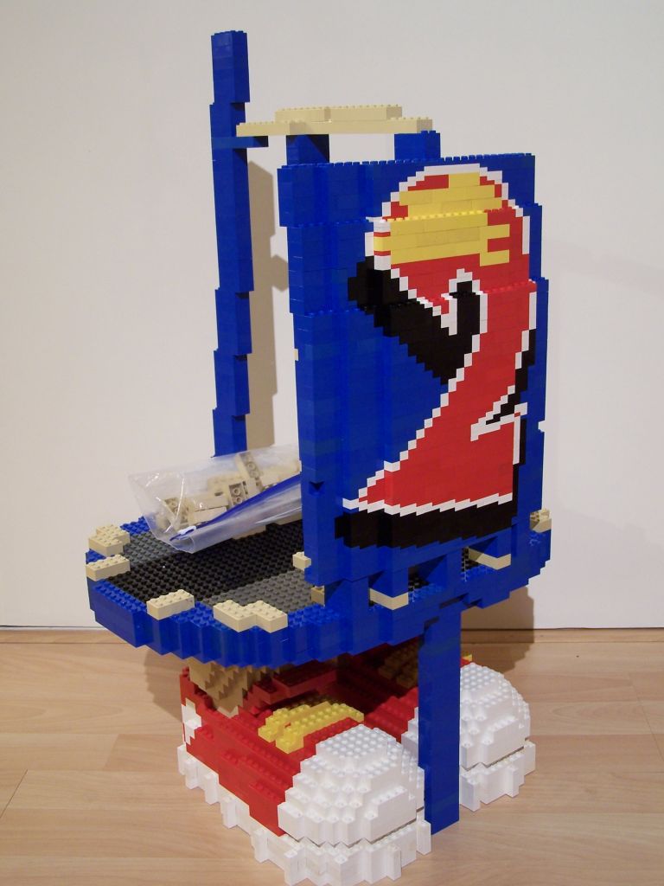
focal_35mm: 43
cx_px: 332
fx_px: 1100
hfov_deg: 33.6
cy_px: 443
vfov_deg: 43.9
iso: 80
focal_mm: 7.1
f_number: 2.9
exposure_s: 1/2
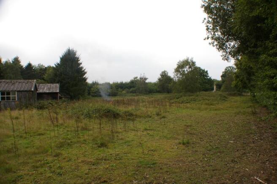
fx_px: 231
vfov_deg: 43.5
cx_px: 138
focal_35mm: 30
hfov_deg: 62.0
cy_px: 92
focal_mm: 20
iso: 200
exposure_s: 1/125
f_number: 6.7
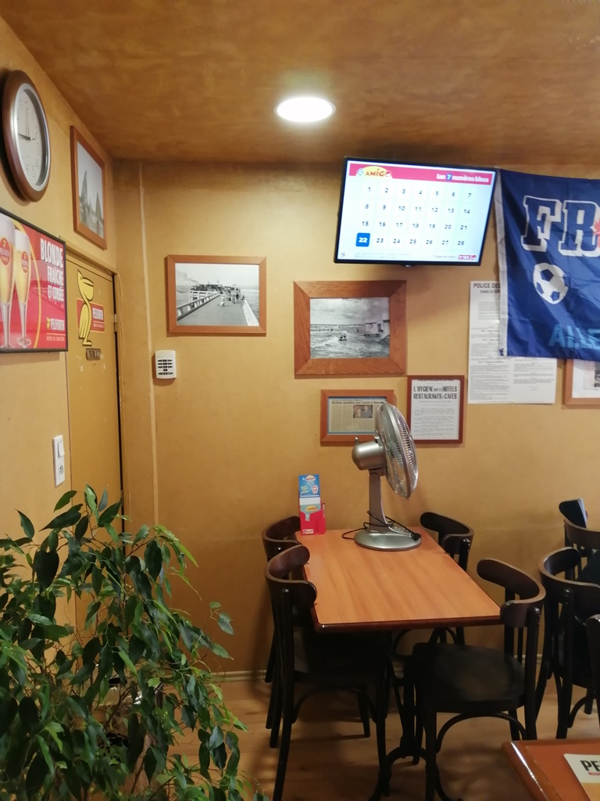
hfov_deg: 53.1
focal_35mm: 26
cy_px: 400
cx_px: 300
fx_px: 601
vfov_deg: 67.3
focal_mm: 3.6
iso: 125
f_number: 1.8
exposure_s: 1/33.3
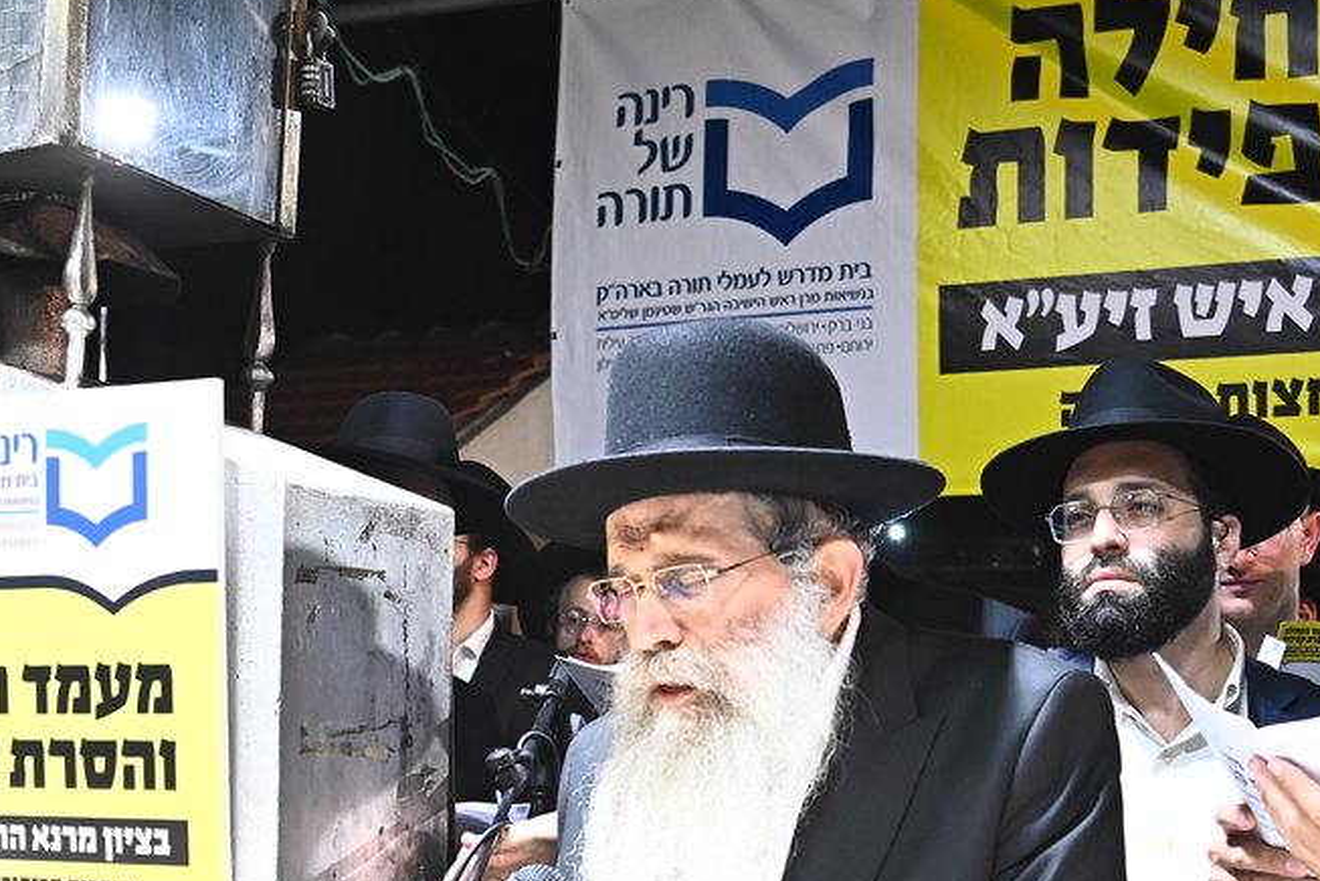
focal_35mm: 60
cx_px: 750
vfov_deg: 22.2
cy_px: 767
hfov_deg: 33.3
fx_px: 2201
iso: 2000
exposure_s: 1/200
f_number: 4
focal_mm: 28
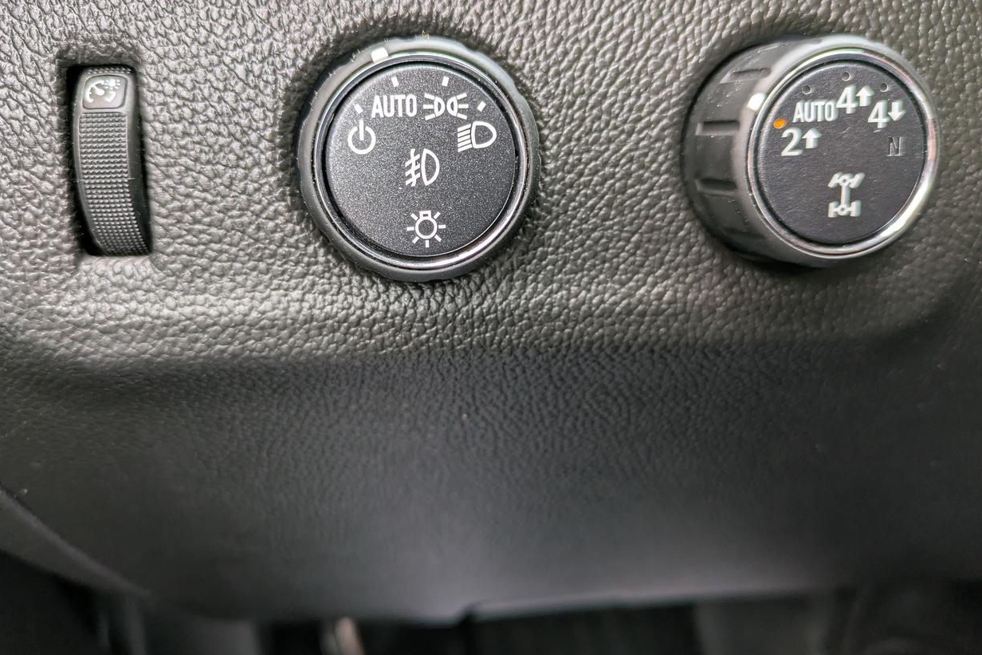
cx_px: 479
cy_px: 309
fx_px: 736
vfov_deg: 47.9
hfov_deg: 67.4
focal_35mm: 27
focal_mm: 5.43
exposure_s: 1/40
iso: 160
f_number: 1.89
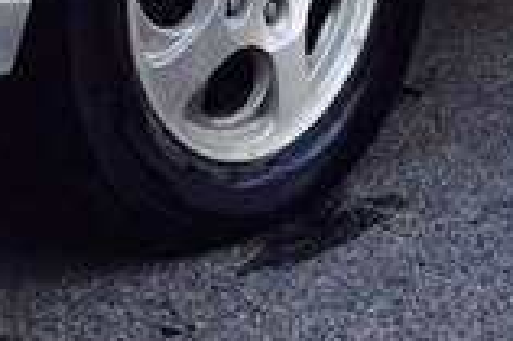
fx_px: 2164
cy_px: -154
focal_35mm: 152
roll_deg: -0.4
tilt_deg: -9.0
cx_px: 484
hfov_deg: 13.4
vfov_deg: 8.8
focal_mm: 4.28
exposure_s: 1/180
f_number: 2.4
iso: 50
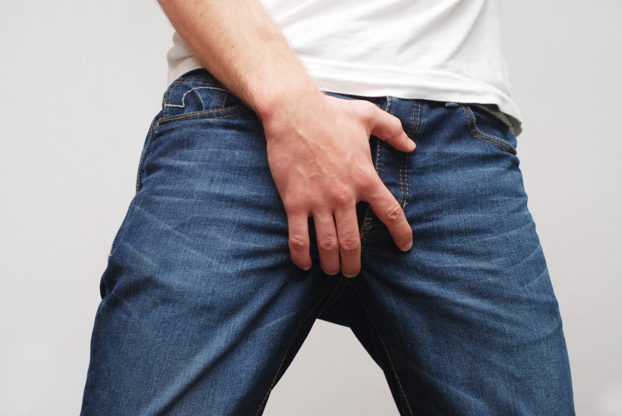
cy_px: 208
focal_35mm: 75
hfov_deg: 27.0
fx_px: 1297
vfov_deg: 18.2
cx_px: 311
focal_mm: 50
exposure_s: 1/60
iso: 220
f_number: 4
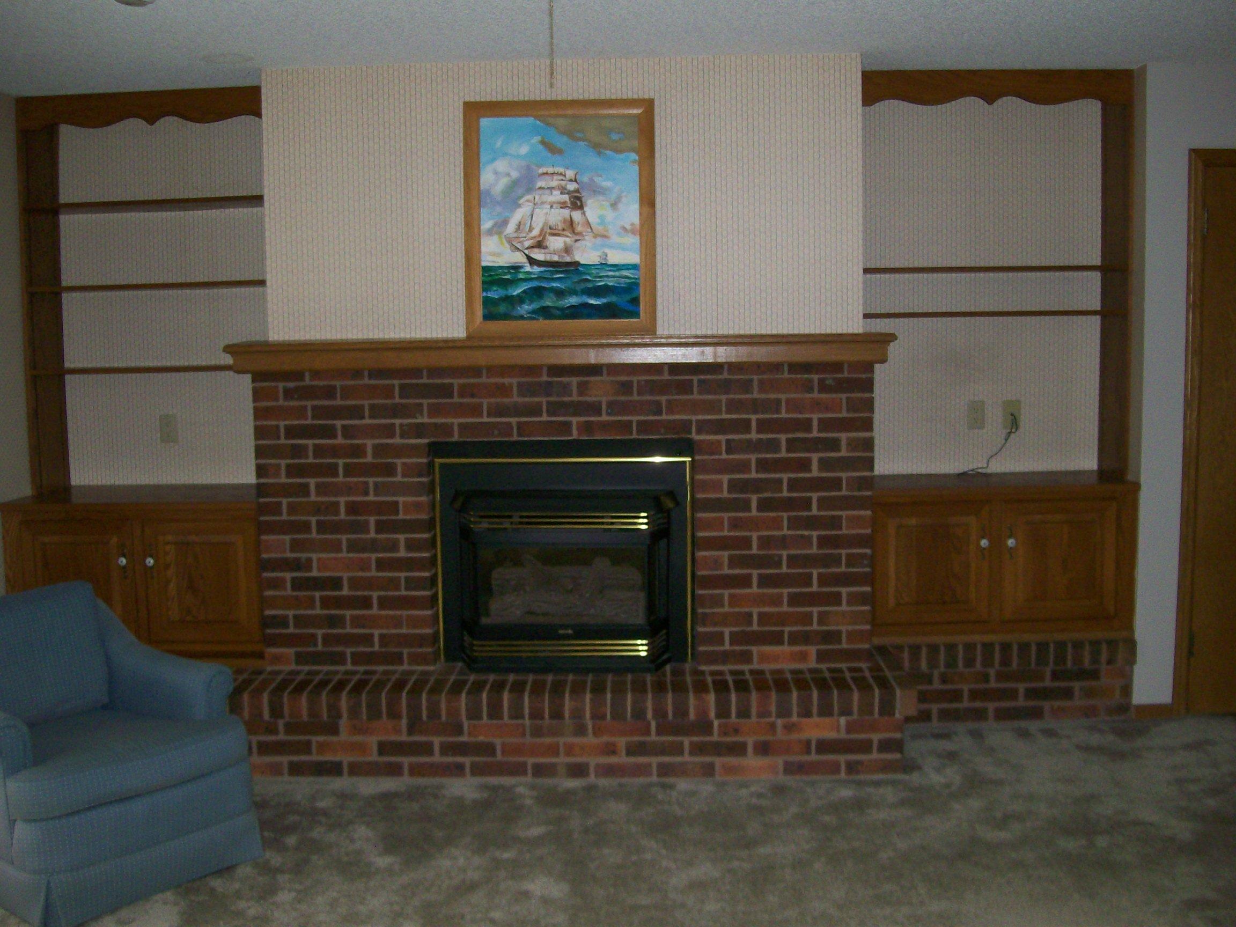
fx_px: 1285
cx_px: 618
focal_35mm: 36
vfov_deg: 39.7
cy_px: 464
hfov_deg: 51.4
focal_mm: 6
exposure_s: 1/64
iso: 140
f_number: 2.7
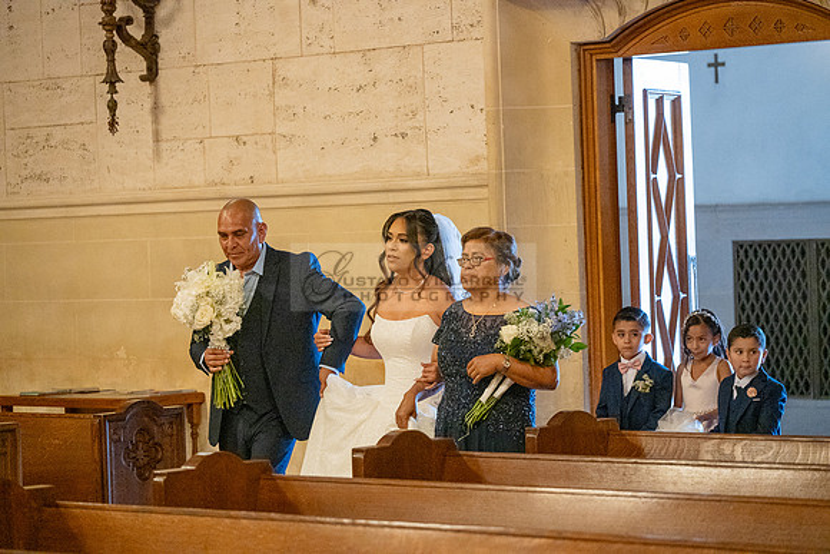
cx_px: 415
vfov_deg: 11.4
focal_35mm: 120
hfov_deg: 17.1
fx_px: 2767
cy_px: 277
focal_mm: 120
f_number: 4
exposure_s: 1/250
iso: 3200
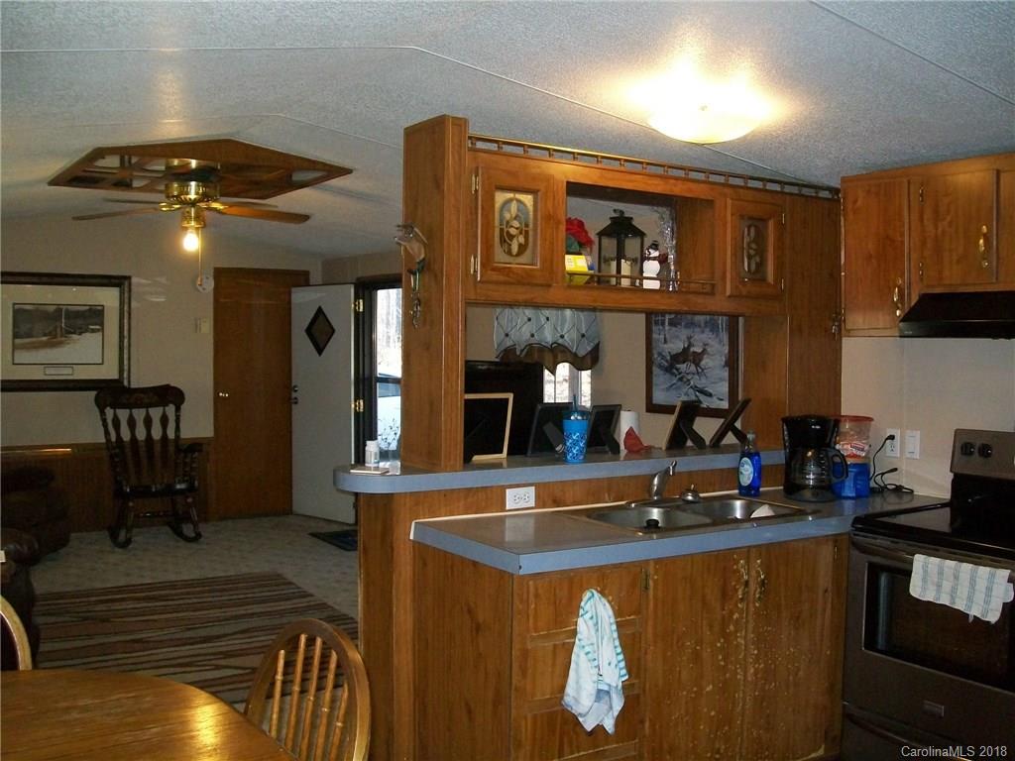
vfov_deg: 39.7
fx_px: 1056
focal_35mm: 36
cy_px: 380
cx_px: 508
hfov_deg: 51.4
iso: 160
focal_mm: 6
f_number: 2.7
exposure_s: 1/60
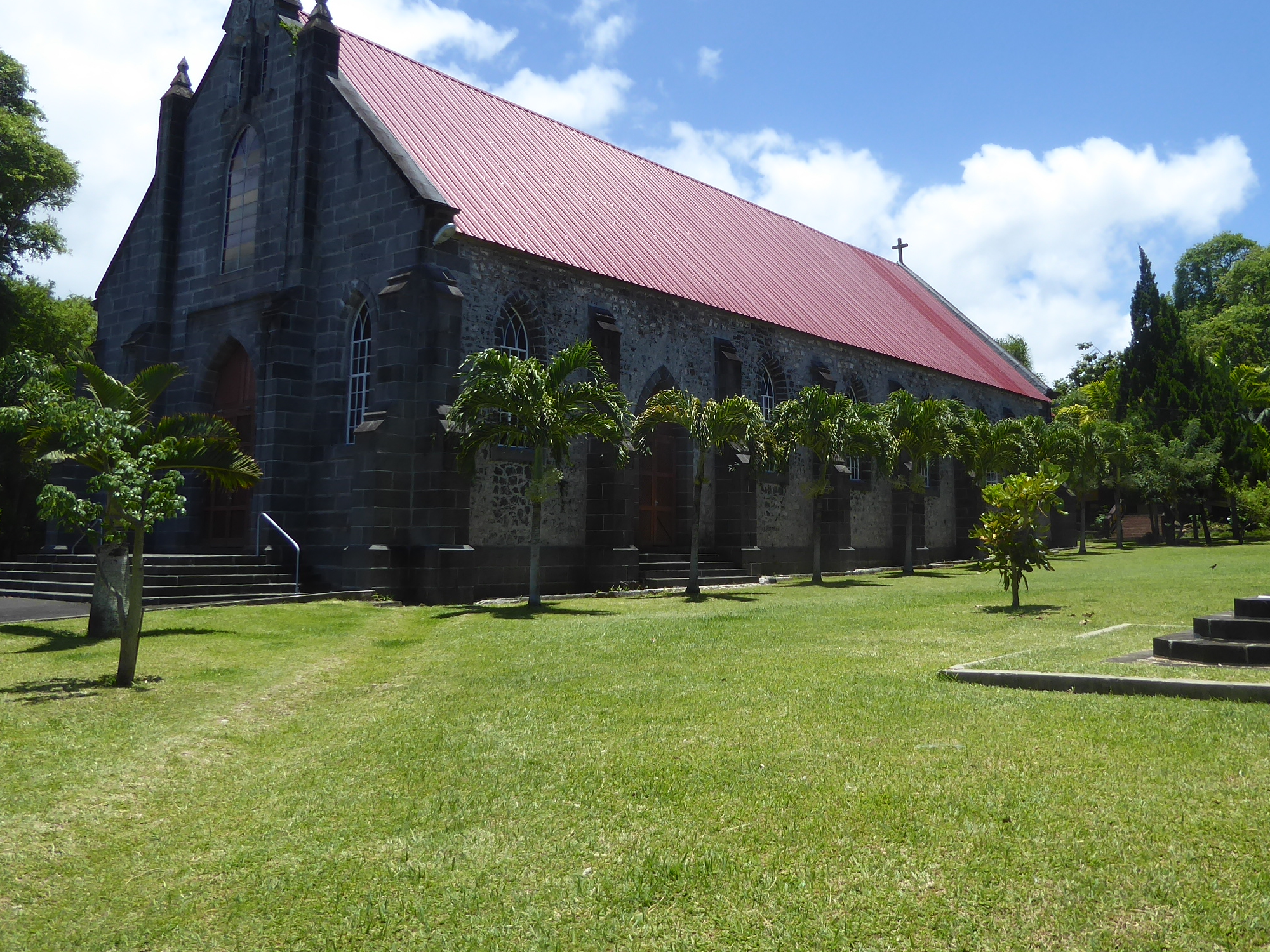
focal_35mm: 32
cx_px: 704
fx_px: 1174
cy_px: 378
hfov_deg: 56.7
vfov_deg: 43.9
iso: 80
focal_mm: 4.3
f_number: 3.3
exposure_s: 1/1000
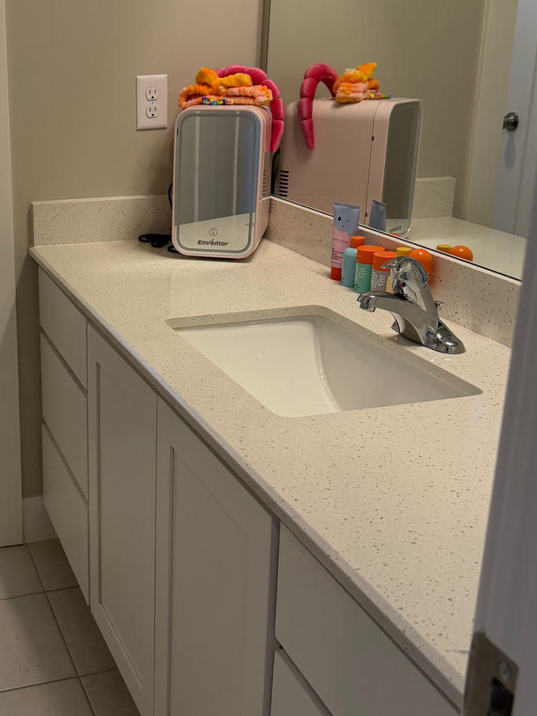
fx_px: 889
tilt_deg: -17.4
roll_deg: +0.9
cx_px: 91
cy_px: 316
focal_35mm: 43
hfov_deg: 32.5
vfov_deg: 43.8
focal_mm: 6.76
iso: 200
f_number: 1.78
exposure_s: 1/190
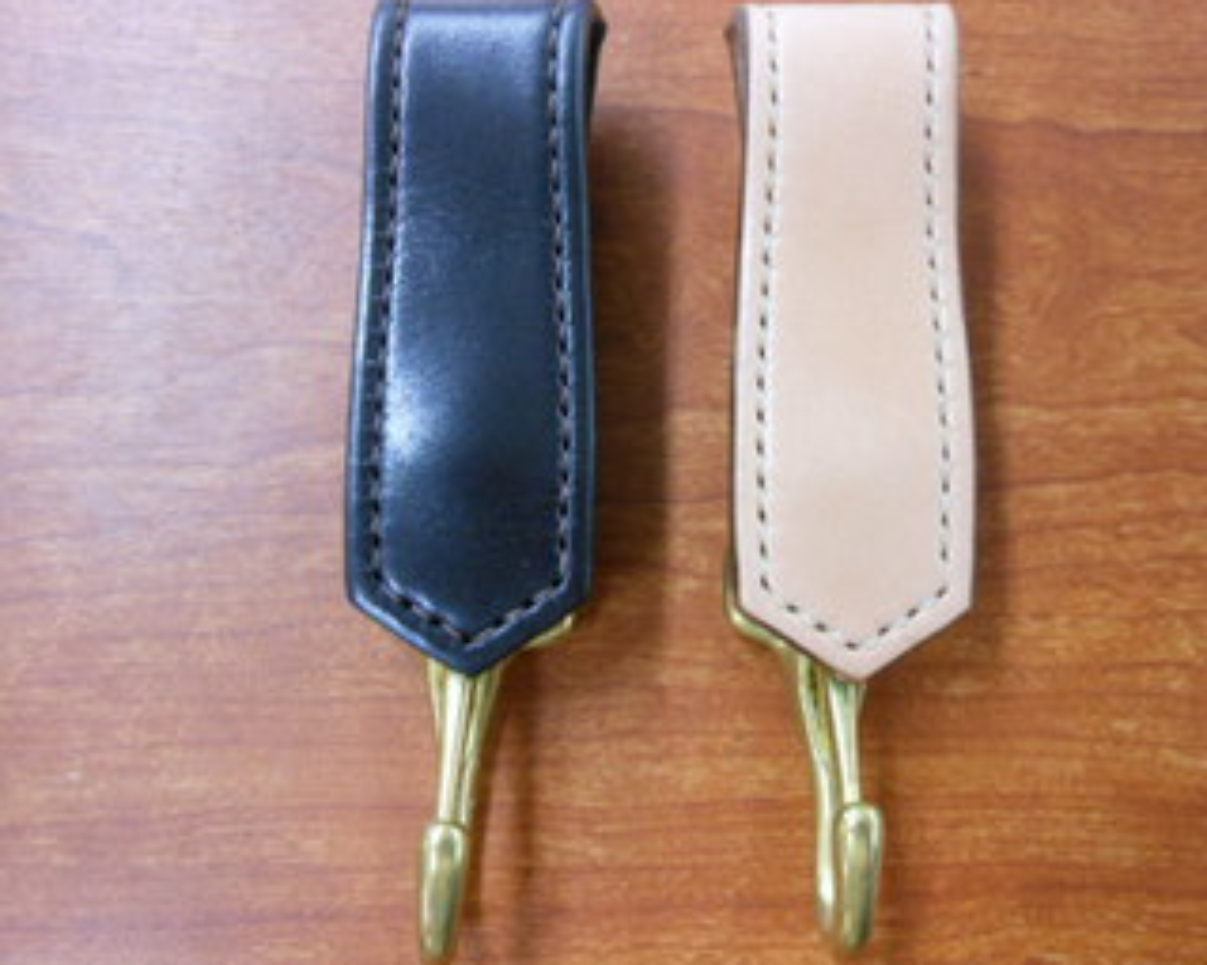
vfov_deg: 48.5
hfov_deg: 58.7
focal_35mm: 30
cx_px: 658
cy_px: 490
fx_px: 1071
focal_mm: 5
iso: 400
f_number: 3.7
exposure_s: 1/30
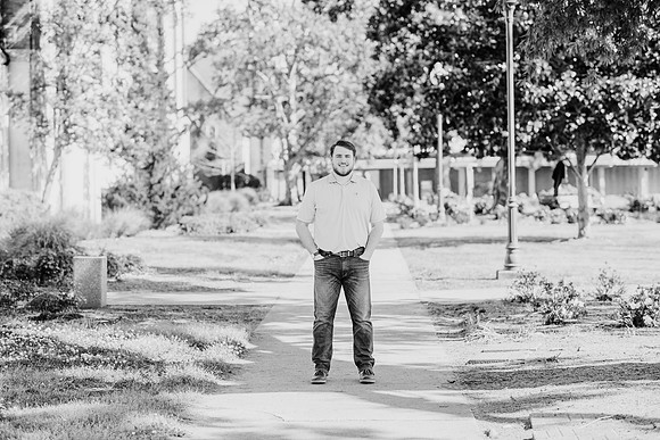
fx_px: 1559
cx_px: 330
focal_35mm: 85
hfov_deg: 23.9
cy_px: 220
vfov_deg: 16.1
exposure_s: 1/800
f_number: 2.8
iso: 100
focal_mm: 85
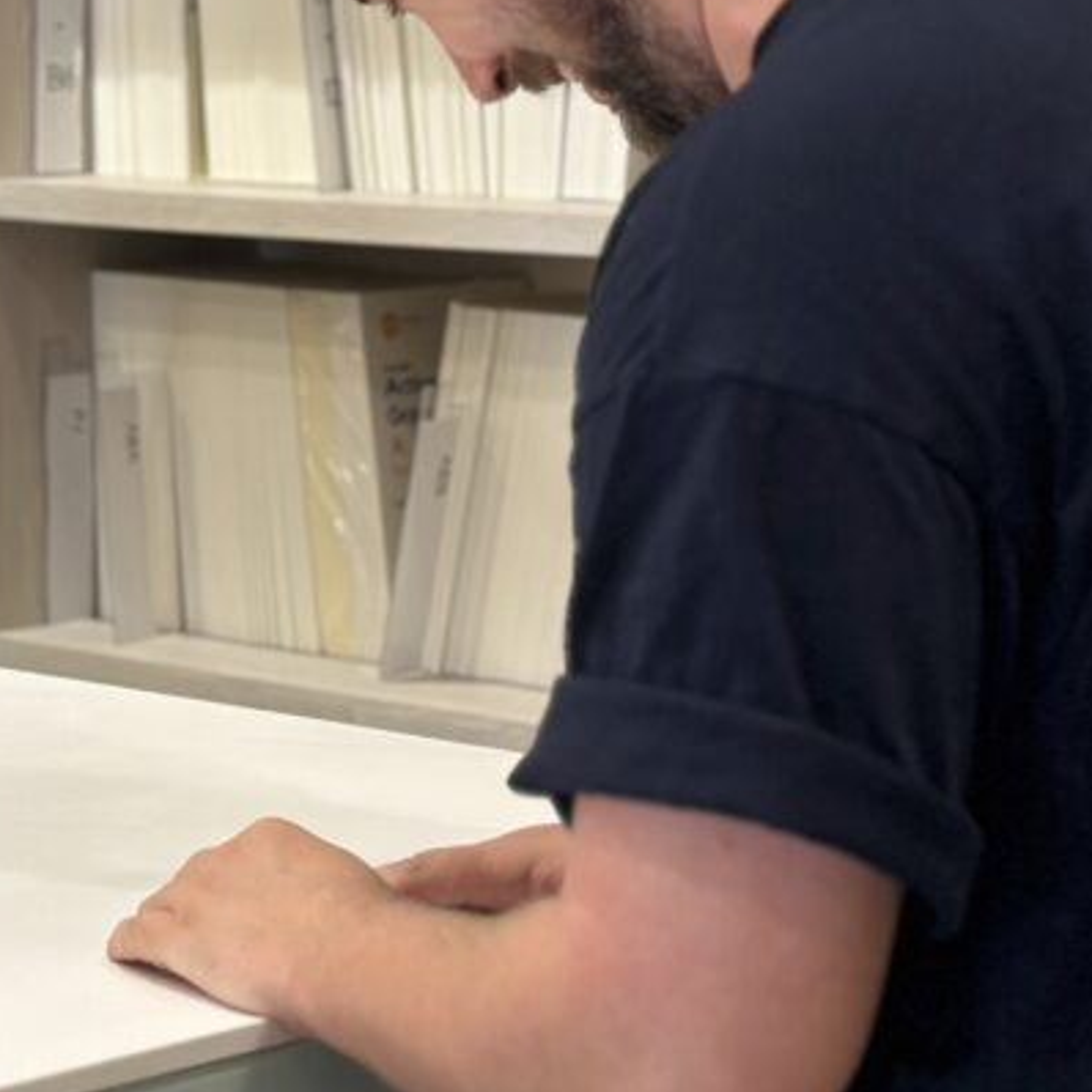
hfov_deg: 13.2
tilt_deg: -2.1
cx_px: -272
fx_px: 4568
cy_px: 93
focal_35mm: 128
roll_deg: +0.5
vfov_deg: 13.5
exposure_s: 1/50
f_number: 1.78
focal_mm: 6.86
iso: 100
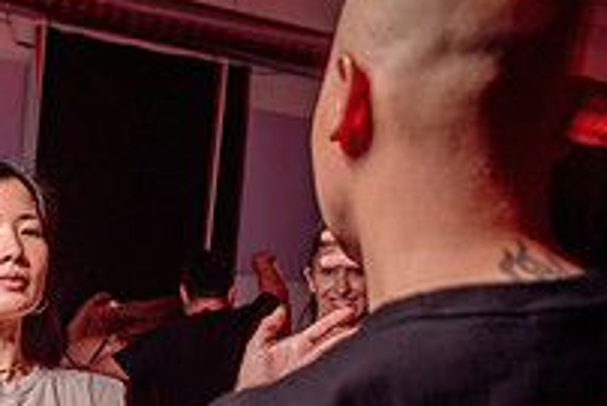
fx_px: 1164
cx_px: -6
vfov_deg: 19.0
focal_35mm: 69
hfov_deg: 27.5
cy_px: 441
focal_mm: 24
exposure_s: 1/30
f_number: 2.8
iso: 800
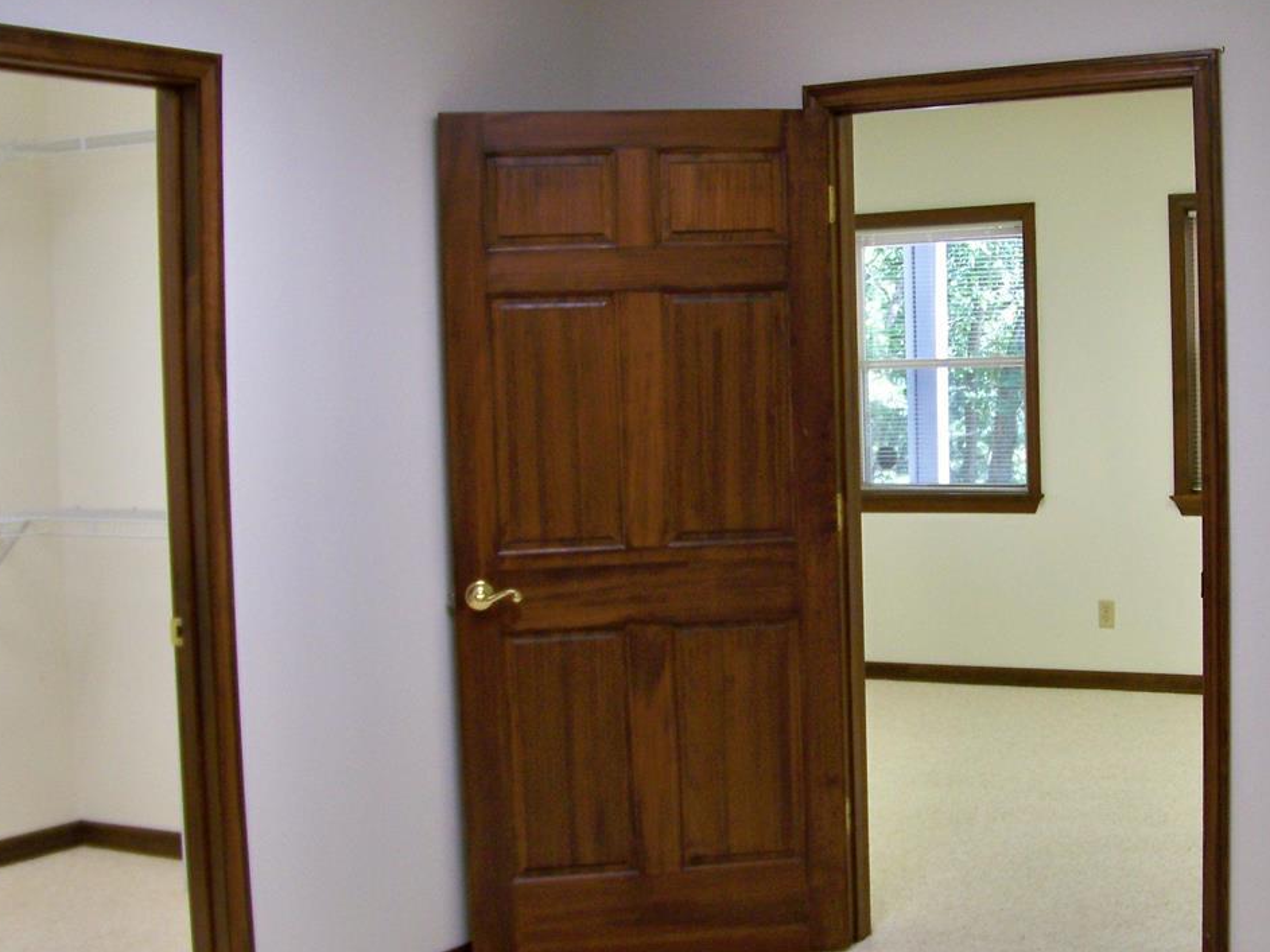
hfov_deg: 33.9
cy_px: 512
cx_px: 885
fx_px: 2054
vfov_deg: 26.1
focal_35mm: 56
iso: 100
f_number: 2.8
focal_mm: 5.85
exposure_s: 1/30
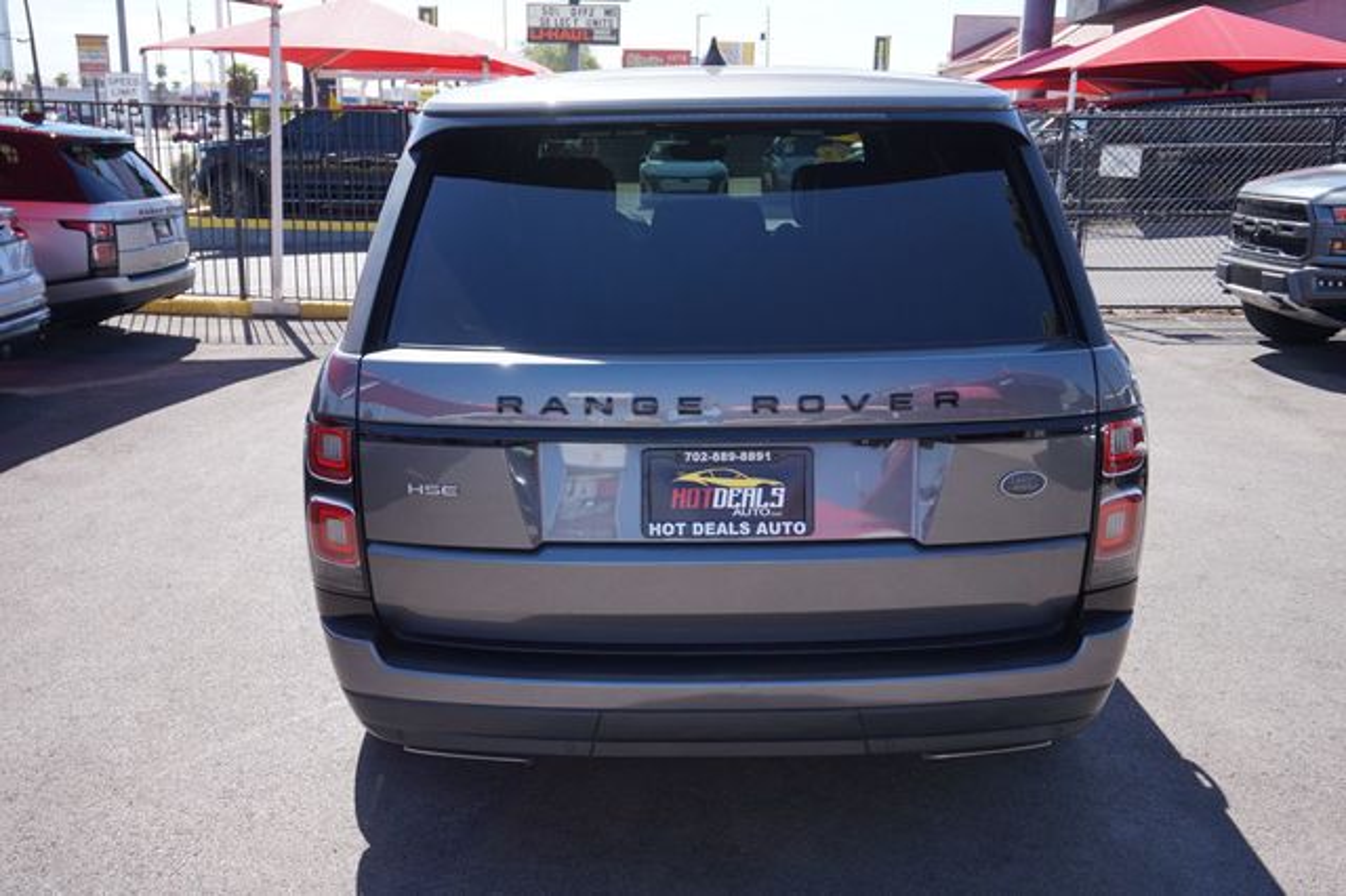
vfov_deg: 41.7
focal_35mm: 32
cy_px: 448
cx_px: 673
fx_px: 1177
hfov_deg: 59.5
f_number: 5.6
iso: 100
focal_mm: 21
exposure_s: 1/200
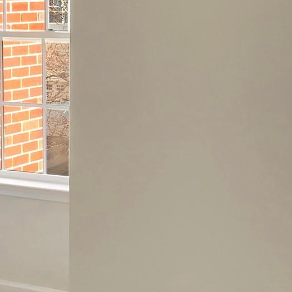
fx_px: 954
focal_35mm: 100
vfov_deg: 17.3
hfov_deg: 17.4
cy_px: 201
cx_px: 120
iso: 20
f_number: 1.8
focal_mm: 3
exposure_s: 1/122
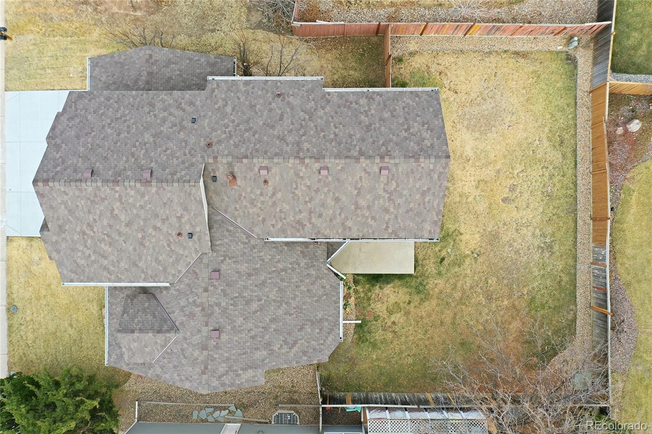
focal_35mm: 28
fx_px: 507
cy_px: 217
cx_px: 326
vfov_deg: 46.4
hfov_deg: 65.5
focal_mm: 10.3
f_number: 4
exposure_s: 1/120
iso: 100
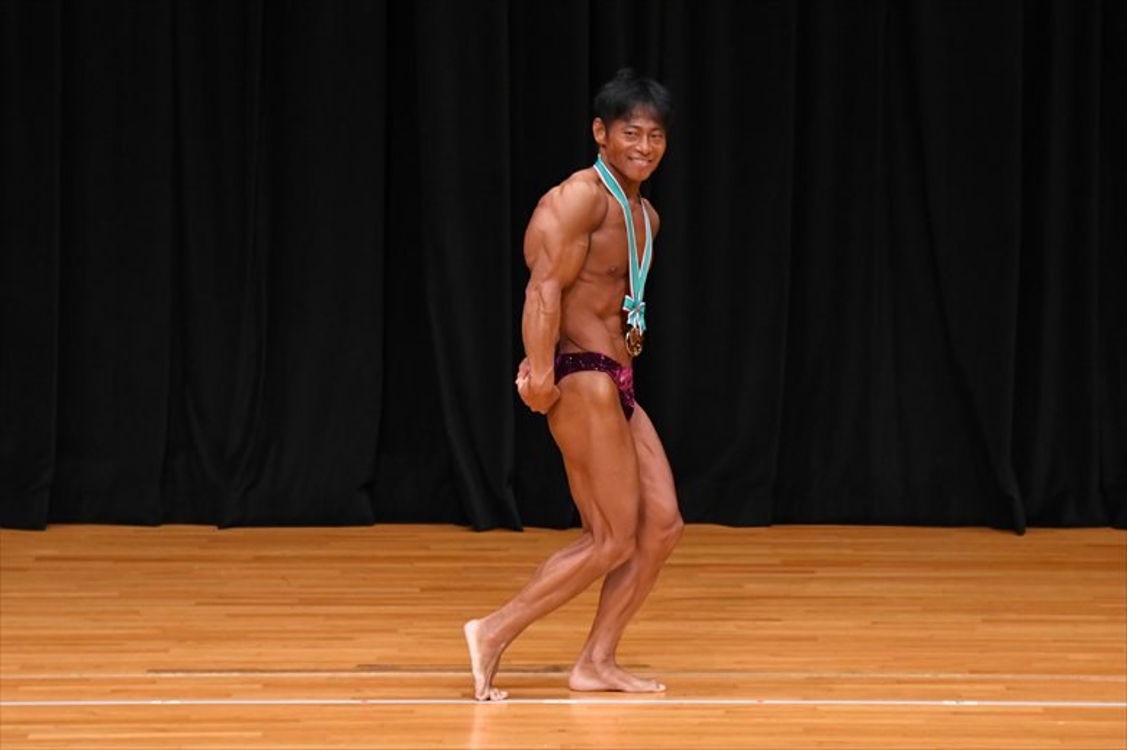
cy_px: 375
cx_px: 564
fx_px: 9387
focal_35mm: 300
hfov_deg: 6.9
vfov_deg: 4.6
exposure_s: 1/400
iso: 3200
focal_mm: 200
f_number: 5.6
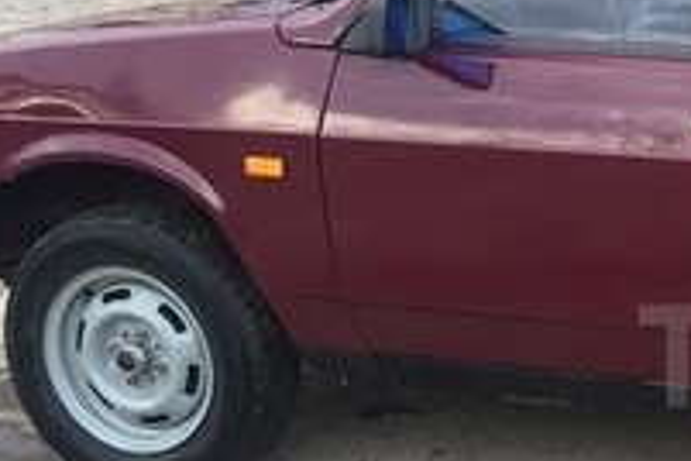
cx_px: 990
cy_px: 356
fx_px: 1900
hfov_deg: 18.6
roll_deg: -0.6
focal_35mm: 99
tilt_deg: -16.5
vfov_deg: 13.8
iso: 32
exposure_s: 1/33
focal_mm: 4.15
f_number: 2.2
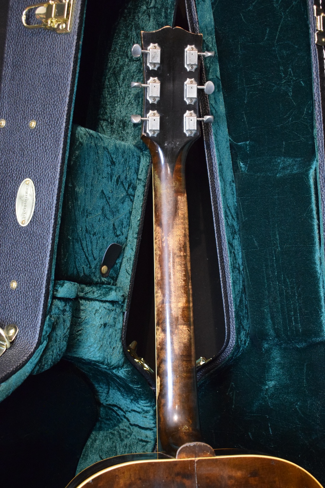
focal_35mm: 51
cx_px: 162
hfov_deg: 26.5
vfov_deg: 38.9
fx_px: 691
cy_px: 244
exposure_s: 1/25
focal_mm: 34
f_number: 4.5
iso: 3200
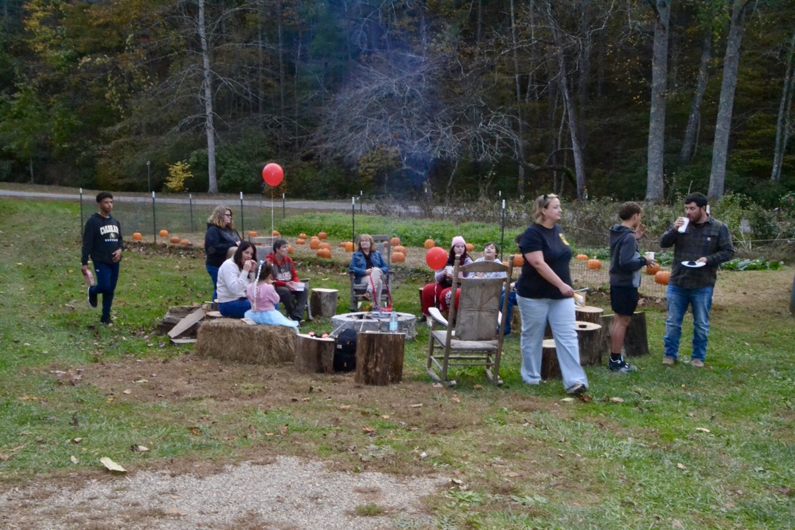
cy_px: 265
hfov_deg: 51.3
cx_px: 398
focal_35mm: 38
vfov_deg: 35.5
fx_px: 828
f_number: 20
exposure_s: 1/60
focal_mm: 25
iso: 3200
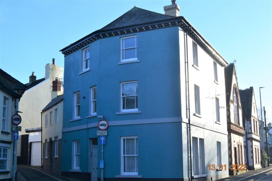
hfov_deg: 38.9
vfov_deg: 26.5
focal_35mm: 51
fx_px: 385
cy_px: 90
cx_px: 136
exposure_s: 1/400
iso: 400
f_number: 11
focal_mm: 34
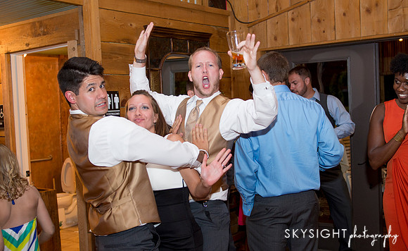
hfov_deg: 43.0
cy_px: 133
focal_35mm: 47
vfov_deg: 27.2
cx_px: 230
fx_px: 517
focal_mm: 29
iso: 640
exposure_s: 1/60
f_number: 2.8
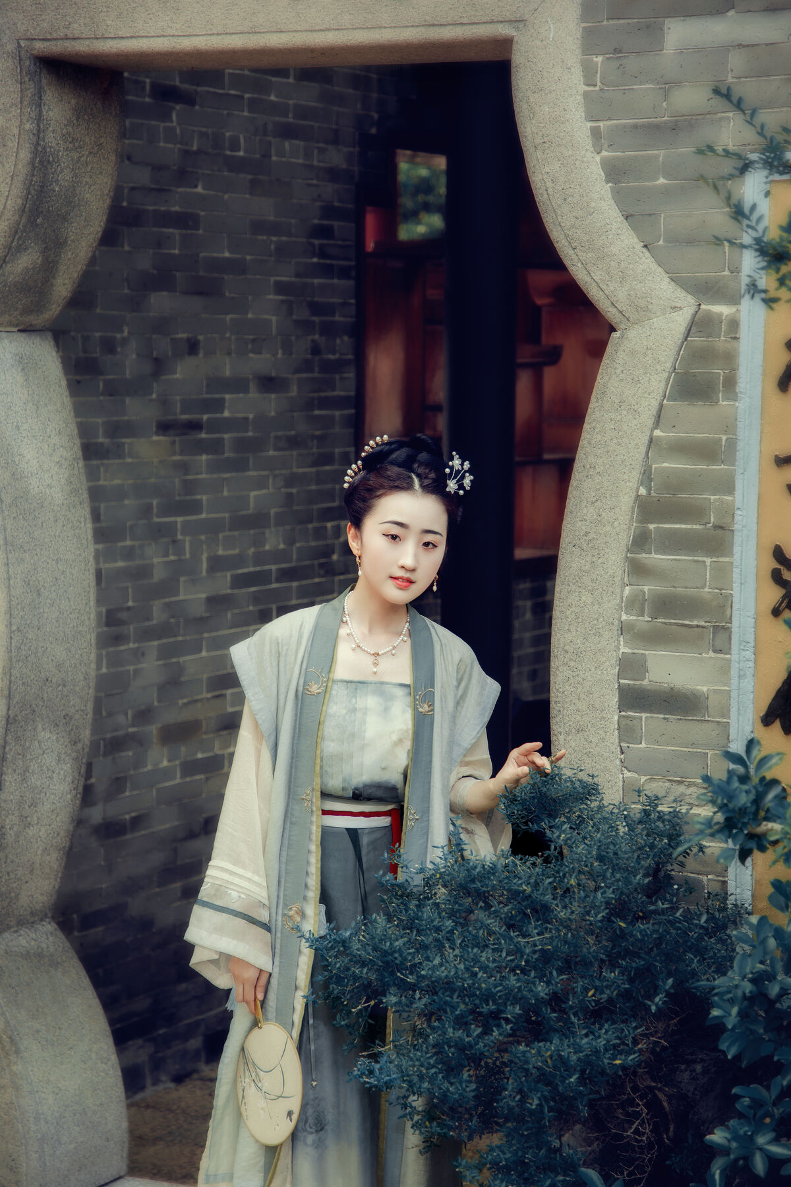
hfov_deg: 16.1
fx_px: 2801
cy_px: 594
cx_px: 396
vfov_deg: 23.9
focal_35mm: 85
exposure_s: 1/80
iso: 200
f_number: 4
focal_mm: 85
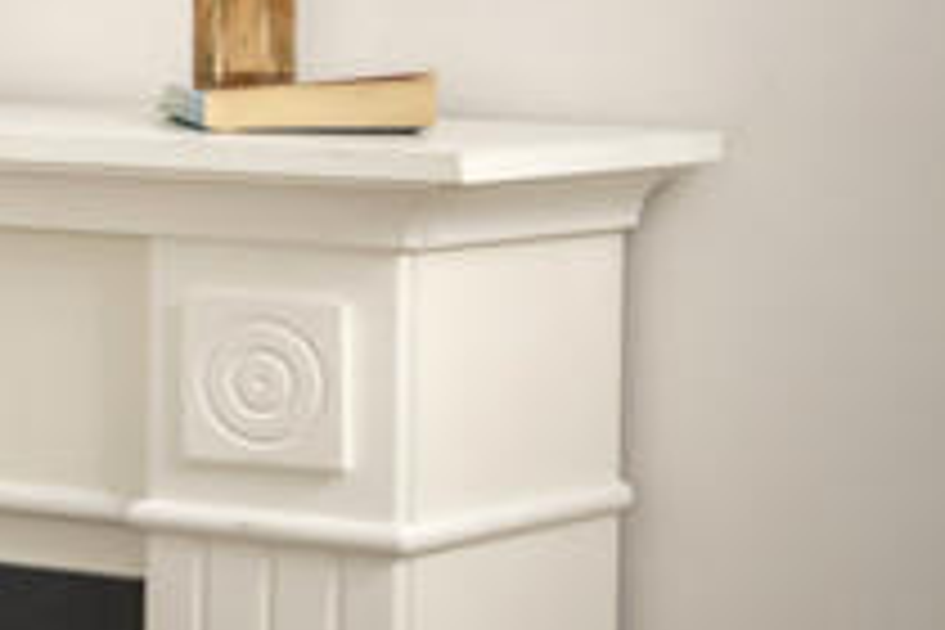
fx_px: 4646
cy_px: -151
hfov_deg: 9.6
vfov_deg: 7.7
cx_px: -1696
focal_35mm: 177
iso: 320
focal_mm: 29
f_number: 6.3
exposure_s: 1/50
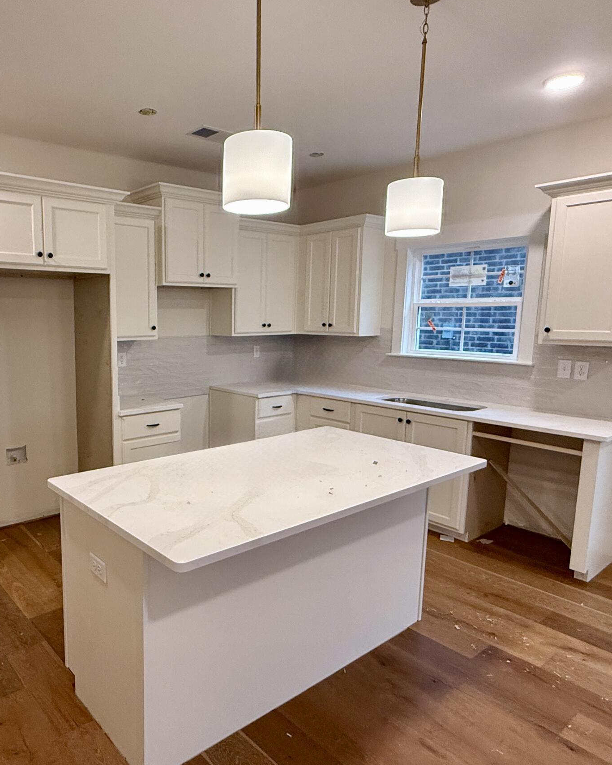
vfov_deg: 70.2
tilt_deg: -8.0
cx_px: 182
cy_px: 398
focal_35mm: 24
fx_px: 543
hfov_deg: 56.9
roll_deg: -0.1
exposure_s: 1/120
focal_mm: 2.22
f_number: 2.2
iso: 250
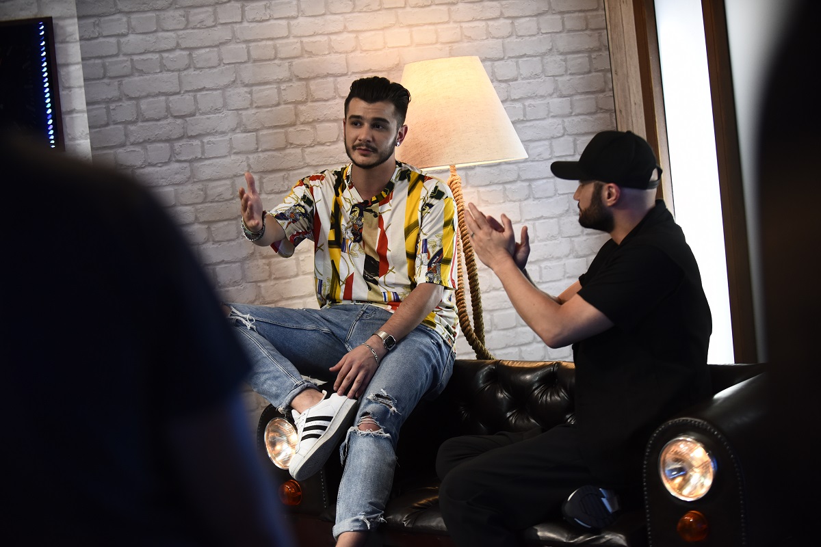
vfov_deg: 18.2
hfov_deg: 27.0
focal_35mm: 75
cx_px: 410
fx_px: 1710
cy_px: 274
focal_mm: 75
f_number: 2.8
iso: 2000
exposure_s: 1/160
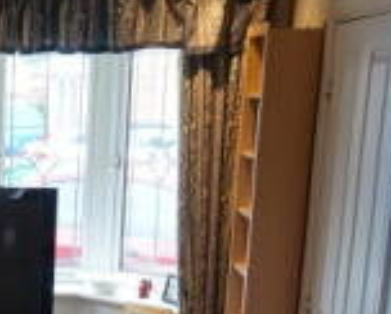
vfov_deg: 15.0
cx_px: -129
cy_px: 429
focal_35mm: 97
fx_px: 1124
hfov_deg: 18.3
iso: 500
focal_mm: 16
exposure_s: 1/60
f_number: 4
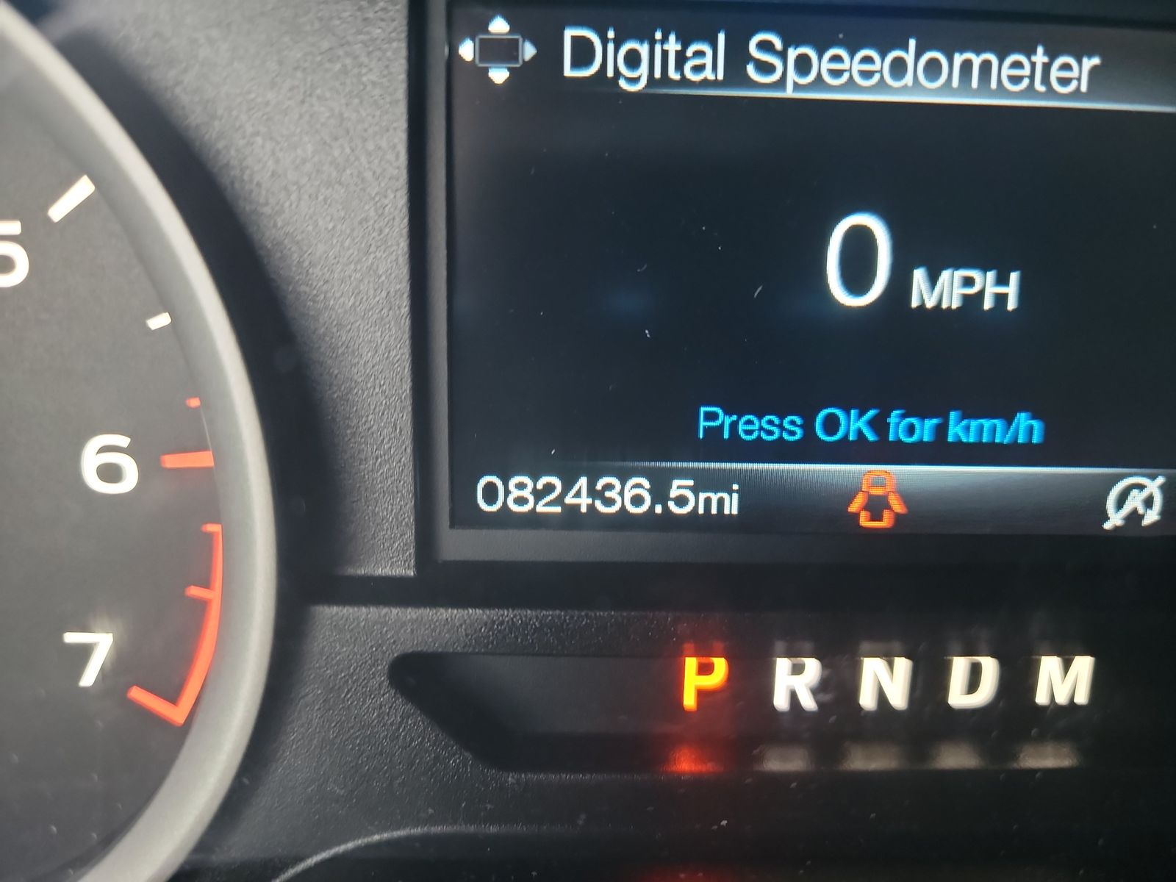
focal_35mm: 24
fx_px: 815
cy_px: 441
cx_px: 588
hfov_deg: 71.6
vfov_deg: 56.8
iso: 871
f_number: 1.8
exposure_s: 1/19
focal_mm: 6.7
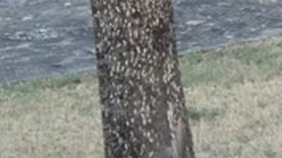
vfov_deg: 5.6
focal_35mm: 207
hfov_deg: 10.3
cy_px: -245
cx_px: 331
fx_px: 1547
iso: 50
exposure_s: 1/100
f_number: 2.4
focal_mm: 3.3
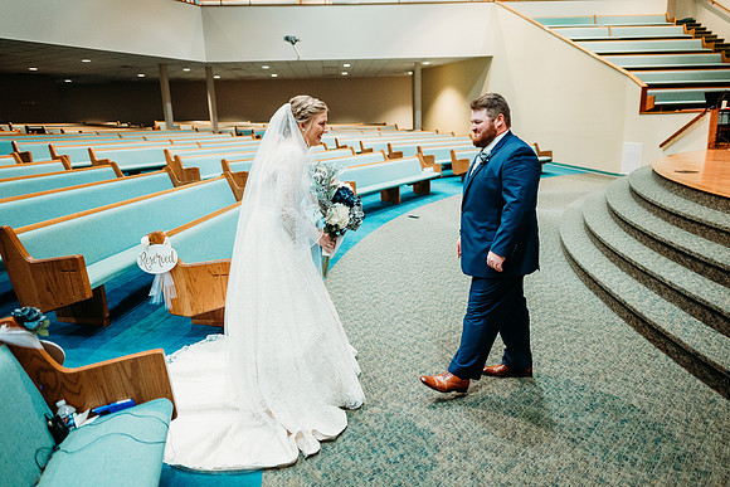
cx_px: 365
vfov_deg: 53.2
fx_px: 487
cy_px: 244
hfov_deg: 73.7
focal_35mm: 24
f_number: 1.8
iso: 2500
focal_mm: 24
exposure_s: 1/100
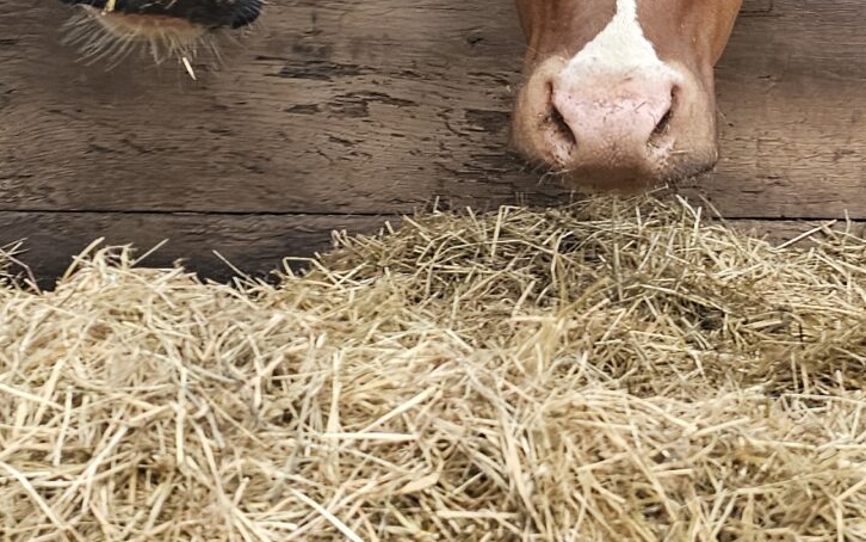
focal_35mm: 86
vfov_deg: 15.1
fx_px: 2030
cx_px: 650
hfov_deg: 23.8
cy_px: 141
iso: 80
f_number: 1.7
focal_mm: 6.3
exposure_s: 1/180
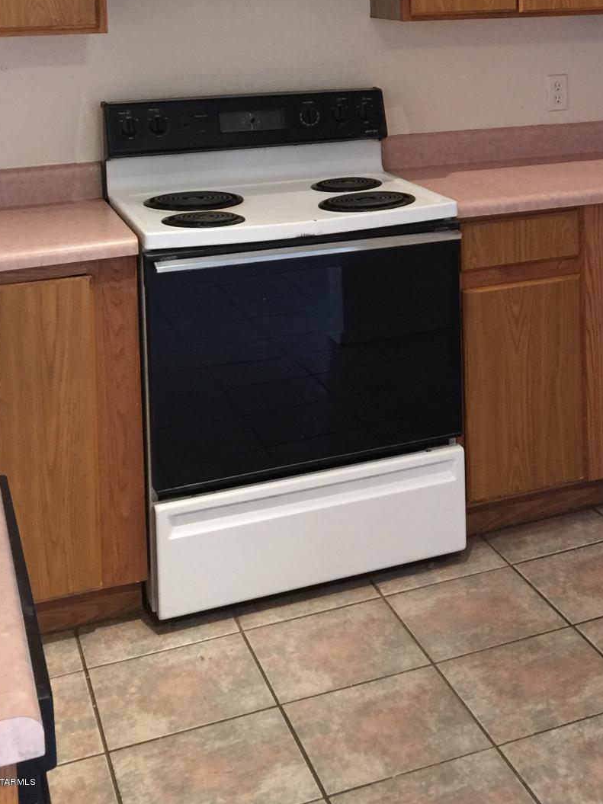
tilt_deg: -3.8
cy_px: 68
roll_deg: +0.5
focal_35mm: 55
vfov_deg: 33.0
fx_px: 1278
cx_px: 536
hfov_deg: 25.8
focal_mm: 4.15
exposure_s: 1/15
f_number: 2.2
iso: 64
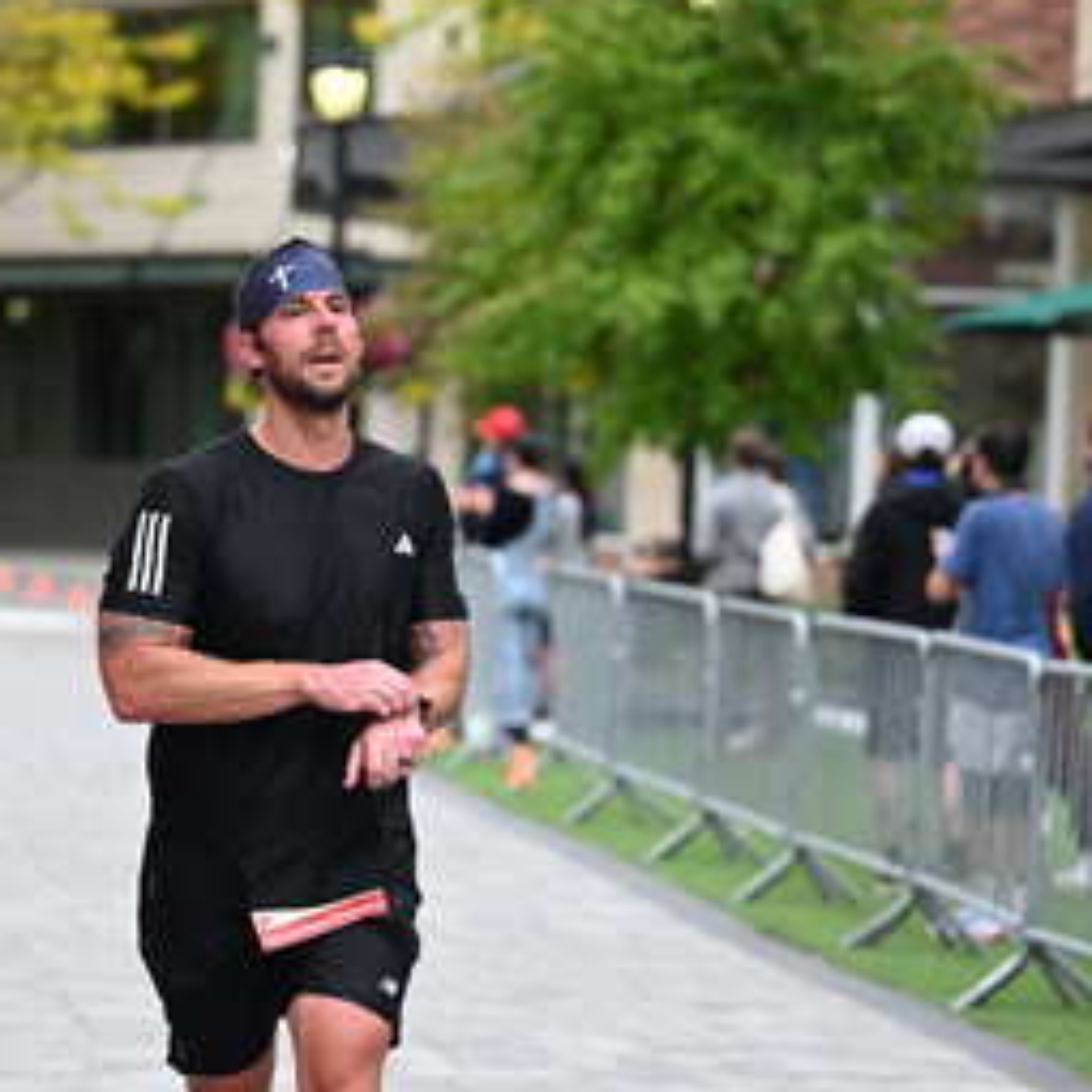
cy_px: 604
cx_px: 443
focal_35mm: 185
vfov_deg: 9.5
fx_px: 6603
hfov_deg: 9.5
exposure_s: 1/2000
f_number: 2.8
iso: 640
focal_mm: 101
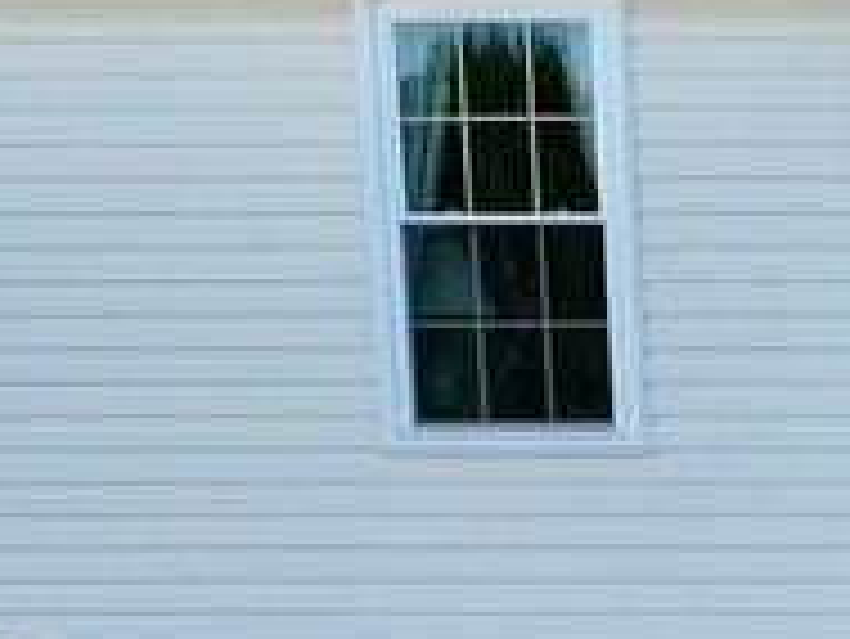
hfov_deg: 14.2
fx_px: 3194
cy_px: 1483
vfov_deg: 10.1
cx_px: 1255
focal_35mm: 130
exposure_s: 1/2000
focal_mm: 12.29
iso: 410
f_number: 2.8
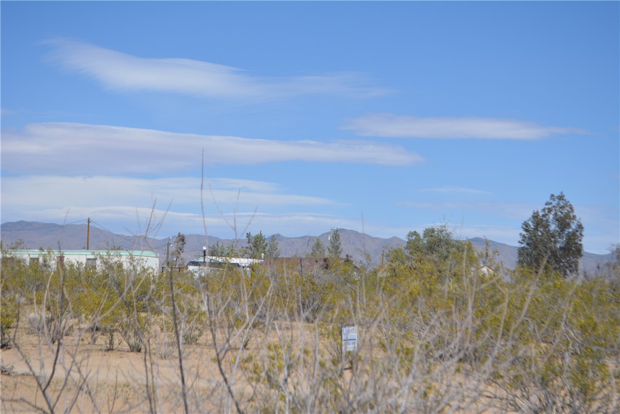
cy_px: 207
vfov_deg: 16.6
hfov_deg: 24.6
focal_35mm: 82
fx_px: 1422
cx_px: 310
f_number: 8
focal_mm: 55
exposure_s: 1/2000
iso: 400
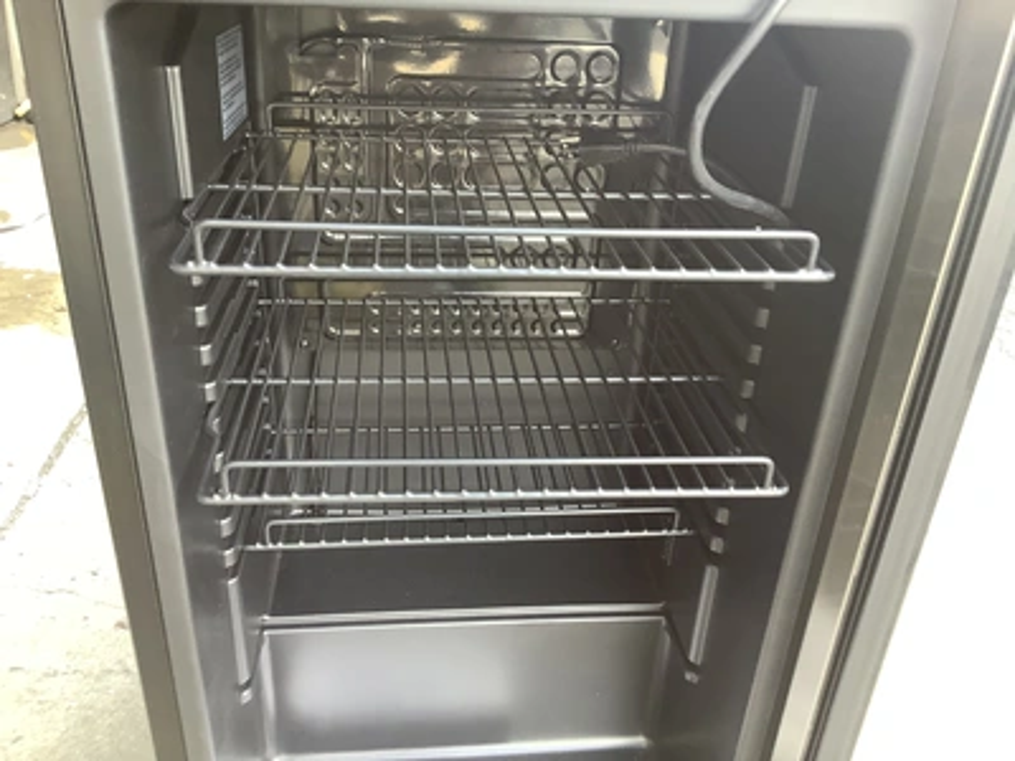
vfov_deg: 45.4
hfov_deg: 58.4
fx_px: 909
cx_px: 508
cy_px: 380
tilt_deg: -28.9
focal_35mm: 31
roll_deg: -2.7
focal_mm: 3.3
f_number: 2.4
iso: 100
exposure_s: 1/60
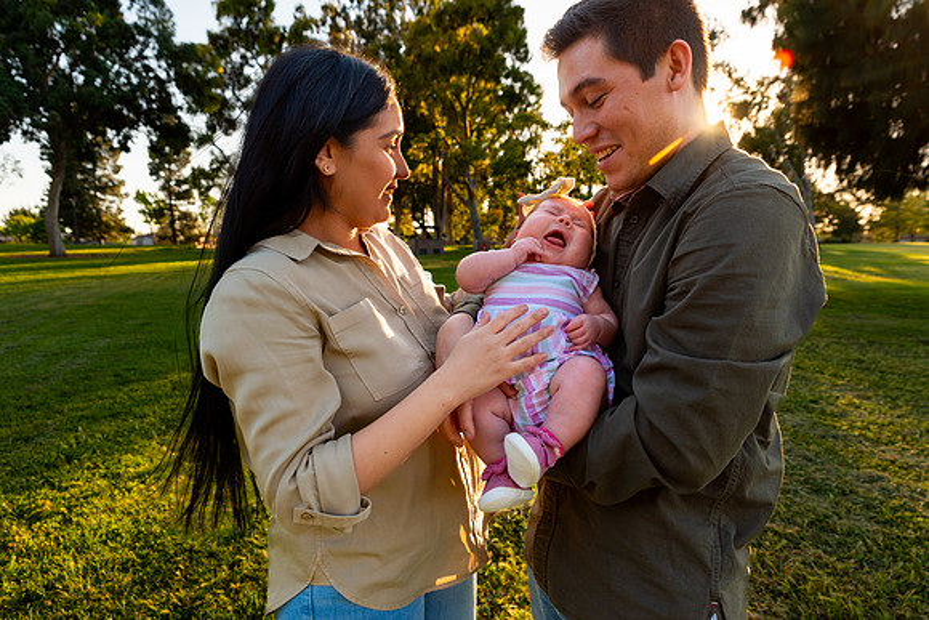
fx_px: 619
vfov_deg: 53.2
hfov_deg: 73.7
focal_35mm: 24
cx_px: 464
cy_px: 310
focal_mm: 24
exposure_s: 1/320
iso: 200
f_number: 5.6
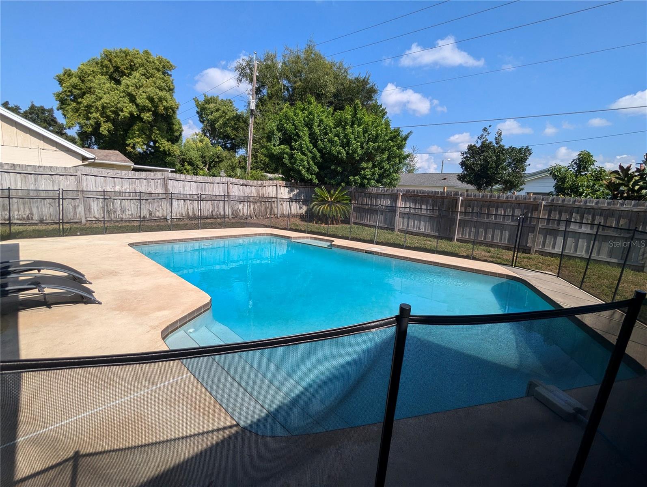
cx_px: 324
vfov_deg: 78.2
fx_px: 299
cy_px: 244
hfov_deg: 94.4
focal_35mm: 16
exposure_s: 1/1927
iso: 55
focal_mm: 2.35
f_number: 2.2
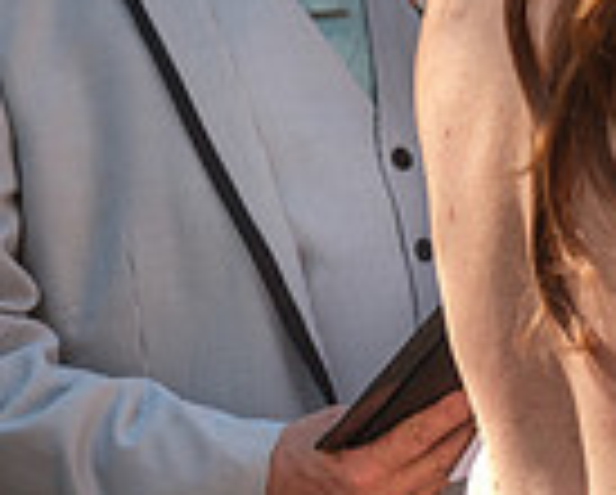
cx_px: 1268
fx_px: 9129
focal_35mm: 500
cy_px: 169
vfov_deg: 3.1
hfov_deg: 3.8
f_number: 4
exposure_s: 1/160
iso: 400
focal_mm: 83.8
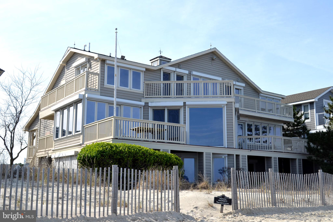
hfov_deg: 46.4
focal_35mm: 42
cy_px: 111
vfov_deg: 31.9
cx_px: 166
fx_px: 388
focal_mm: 28
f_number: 8
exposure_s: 1/200
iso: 100
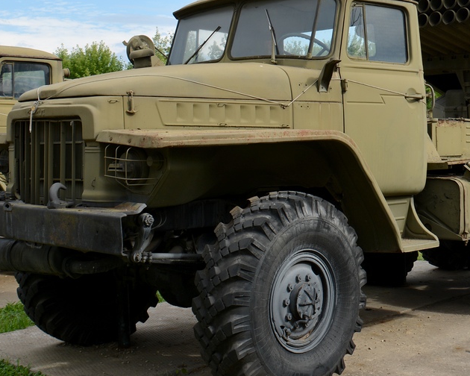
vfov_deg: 25.7
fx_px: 821
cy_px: 138
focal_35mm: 59
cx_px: 283
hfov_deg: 31.9
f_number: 8
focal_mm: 22
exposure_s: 1/250
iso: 110
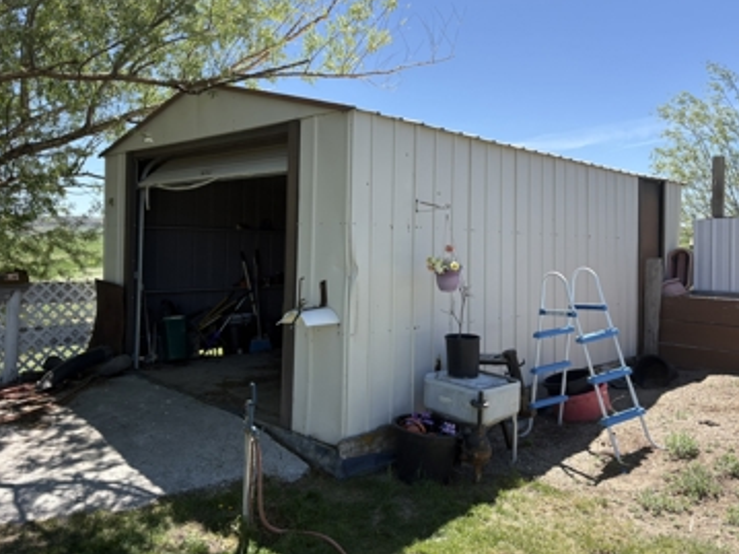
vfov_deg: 48.1
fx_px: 619
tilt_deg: -0.1
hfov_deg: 61.7
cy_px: 247
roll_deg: -1.7
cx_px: 368
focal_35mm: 29
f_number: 1.6
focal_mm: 5.96
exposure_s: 1/1667
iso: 50
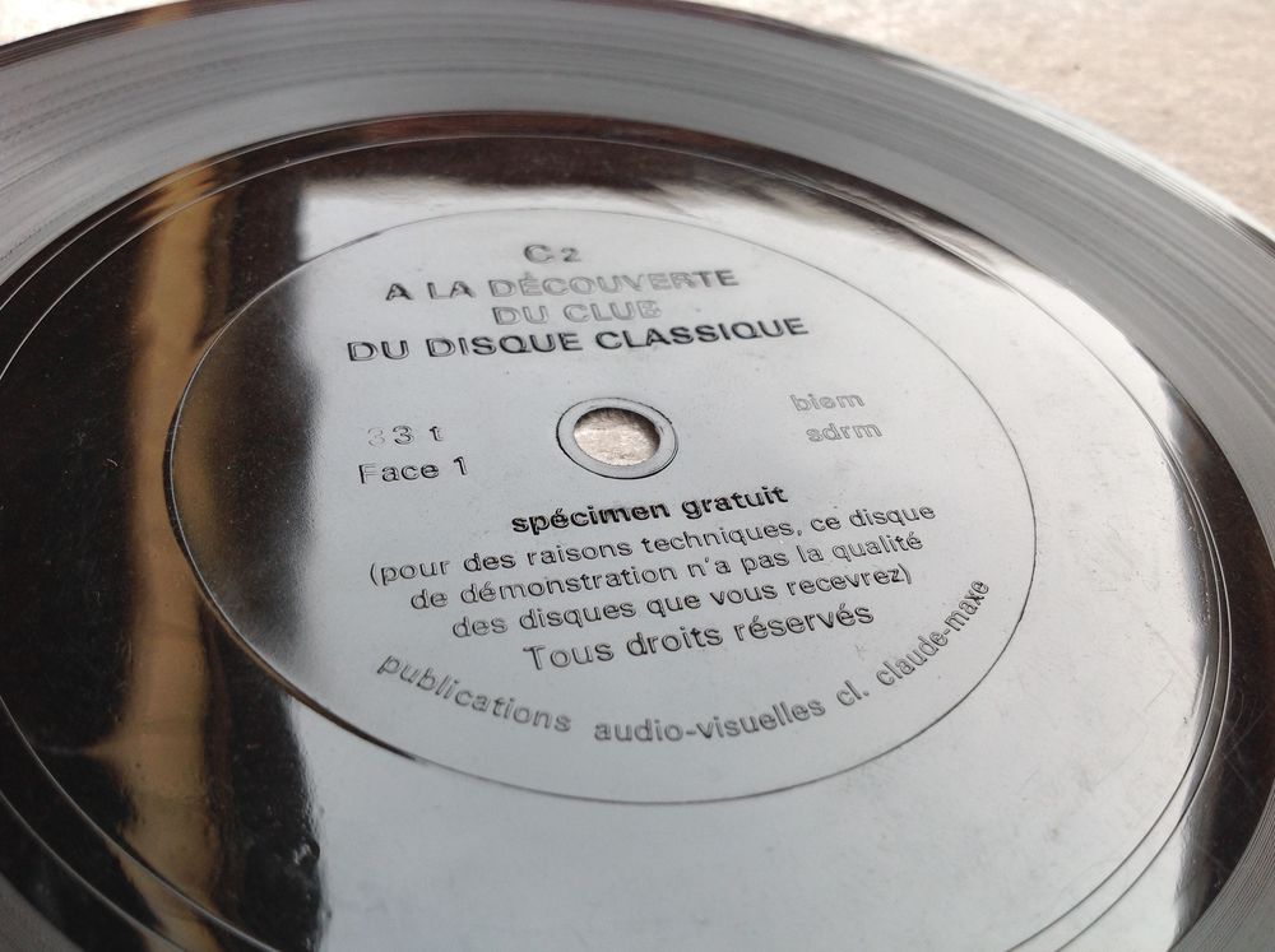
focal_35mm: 35
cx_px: 638
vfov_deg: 40.6
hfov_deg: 52.7
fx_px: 1287
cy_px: 476
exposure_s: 1/168
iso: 50
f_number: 2.4
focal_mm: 4.28
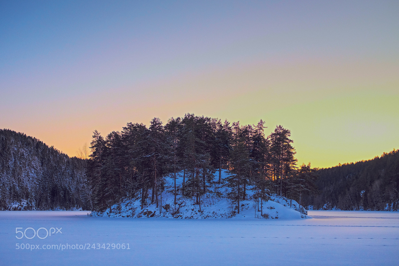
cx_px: 200
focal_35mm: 53
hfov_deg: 37.5
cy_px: 133
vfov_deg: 25.5
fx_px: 587
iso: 640
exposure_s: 1/400
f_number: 2
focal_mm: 35
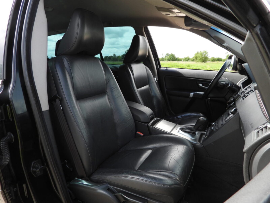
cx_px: 135
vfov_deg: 56.8
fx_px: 187
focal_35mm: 24
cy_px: 102
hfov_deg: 71.6
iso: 100
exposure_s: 1/320
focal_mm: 4.3
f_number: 2.8
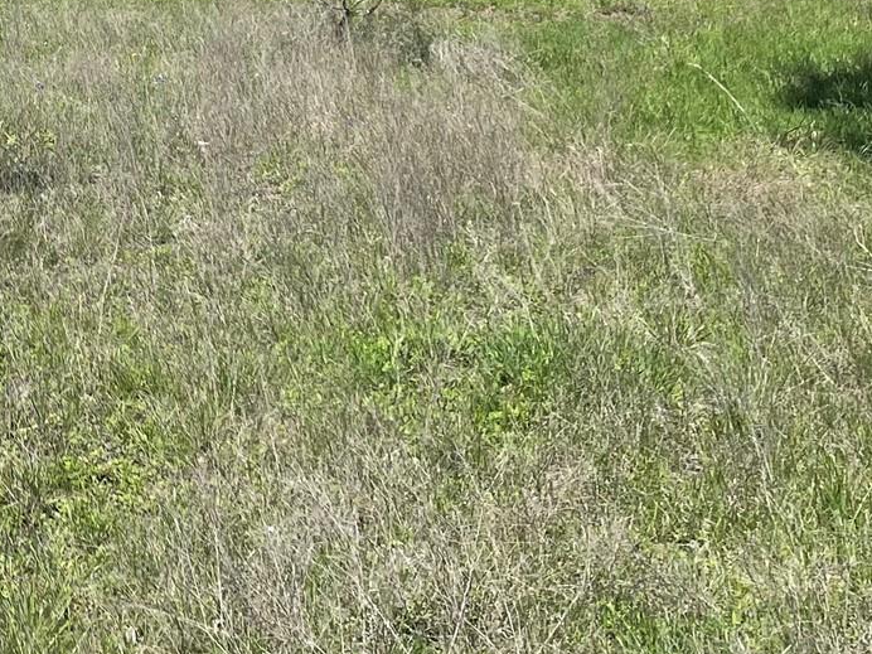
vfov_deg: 18.6
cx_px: -333
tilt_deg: -3.0
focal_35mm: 74
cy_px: -180
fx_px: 1864
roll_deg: +0.4
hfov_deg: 22.8
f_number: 1.6
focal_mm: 5.1
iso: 32
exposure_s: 1/3086
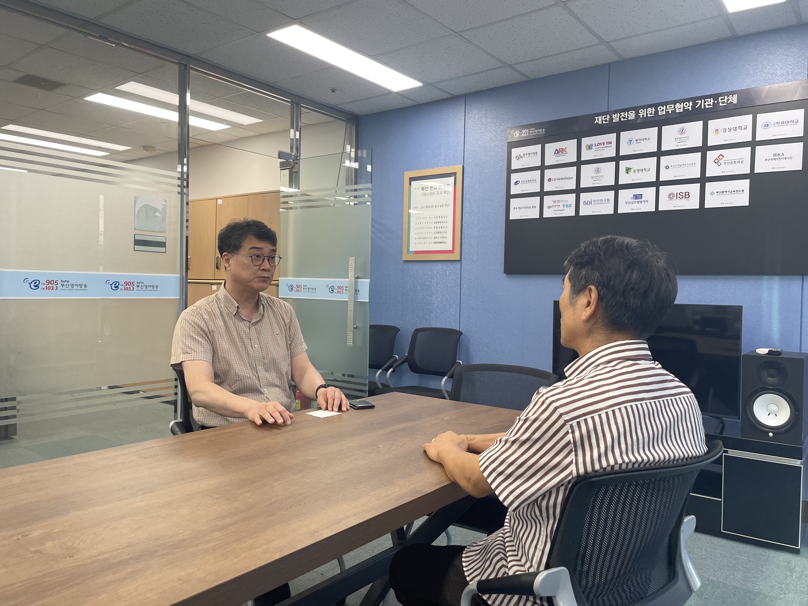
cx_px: 404
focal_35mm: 26
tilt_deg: -0.6
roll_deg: -0.8
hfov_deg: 67.3
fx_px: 607
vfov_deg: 53.1
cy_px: 303
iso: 125
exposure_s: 1/120
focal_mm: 4.2
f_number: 1.6
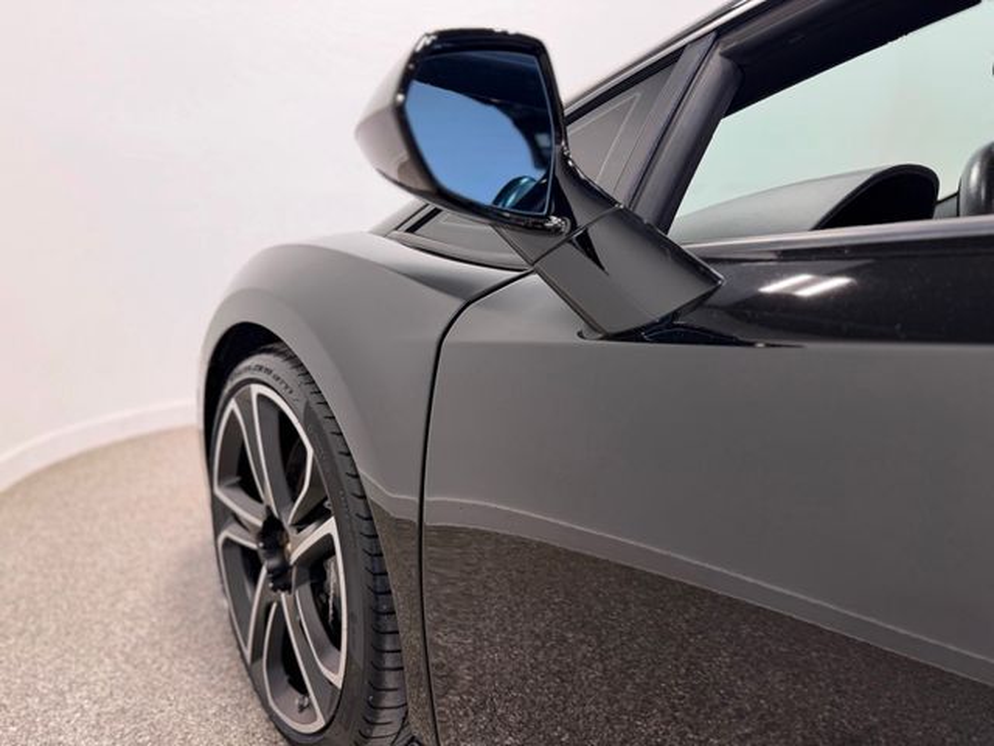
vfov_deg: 56.8
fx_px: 689
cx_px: 497
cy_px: 373
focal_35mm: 24
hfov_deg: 71.6
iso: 80
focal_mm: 6.76
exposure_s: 1/120
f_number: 1.78
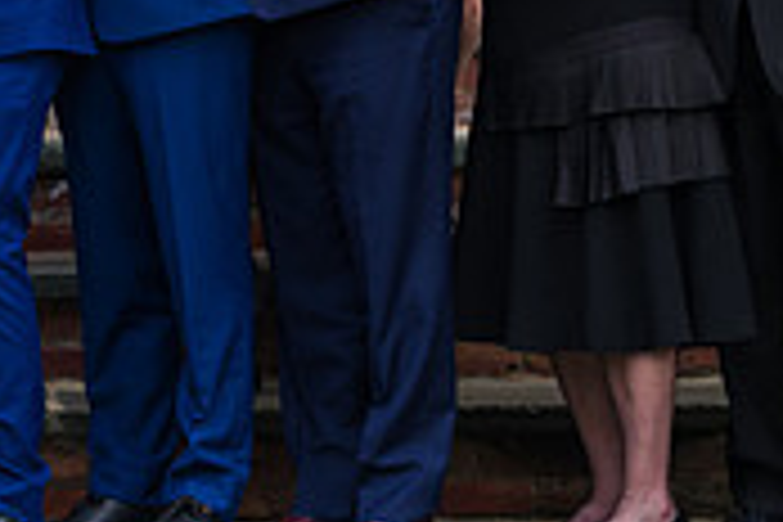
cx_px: -36
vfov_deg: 4.8
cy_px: -162
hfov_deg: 7.1
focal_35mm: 287
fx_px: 6242
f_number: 4
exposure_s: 1/200
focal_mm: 82
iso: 400
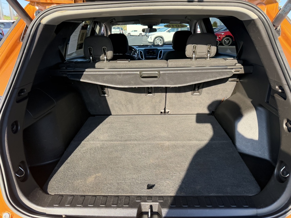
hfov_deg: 71.6
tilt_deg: -21.9
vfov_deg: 56.8
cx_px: 146
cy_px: 109
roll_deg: -1.1
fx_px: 202
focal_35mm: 24
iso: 100
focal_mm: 6.76
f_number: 1.78
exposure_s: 1/708
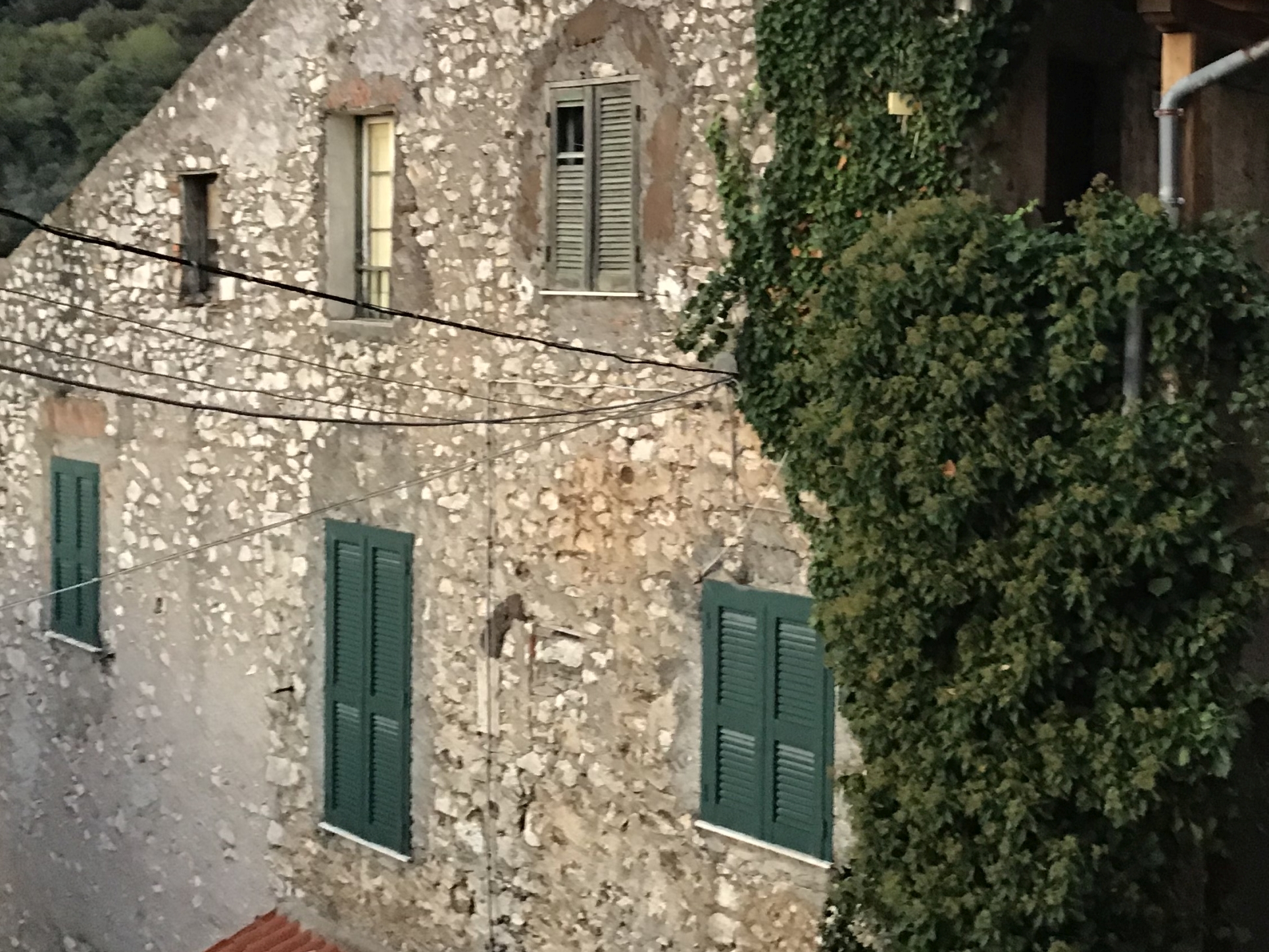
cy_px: 332
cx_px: 830
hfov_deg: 41.6
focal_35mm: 45
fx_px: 1650
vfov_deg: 32.0
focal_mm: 3.3
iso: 200
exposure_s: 1/33
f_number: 2.4
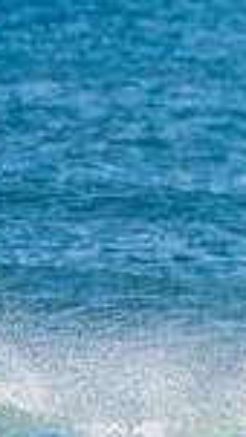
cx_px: 706
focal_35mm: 2458
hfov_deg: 0.5
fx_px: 28488
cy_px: 420
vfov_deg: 0.9
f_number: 6.3
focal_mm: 500
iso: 64
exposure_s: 1/320
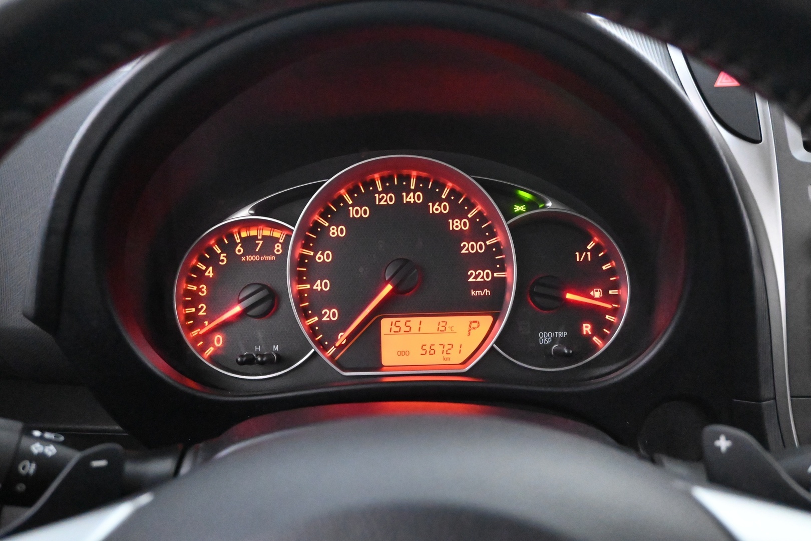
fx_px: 659
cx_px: 406
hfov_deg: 63.2
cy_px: 270
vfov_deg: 44.6
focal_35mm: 29
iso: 12800
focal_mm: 19.5
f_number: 3.8
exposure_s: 1/50
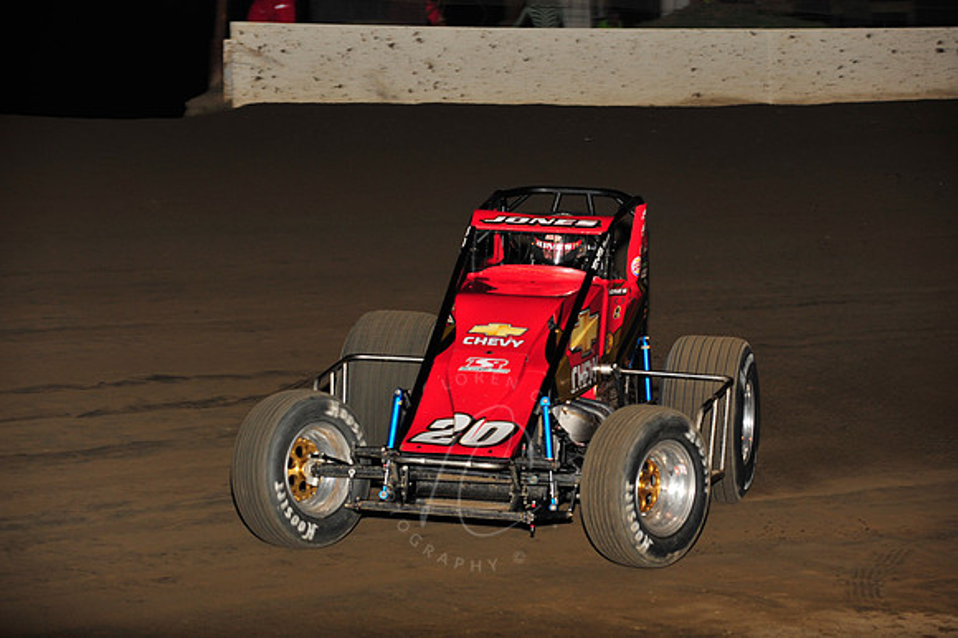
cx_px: 479
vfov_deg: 9.5
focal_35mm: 145
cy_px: 319
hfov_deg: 14.2
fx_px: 3856
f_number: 6.3
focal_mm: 145
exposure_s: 1/320
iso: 800
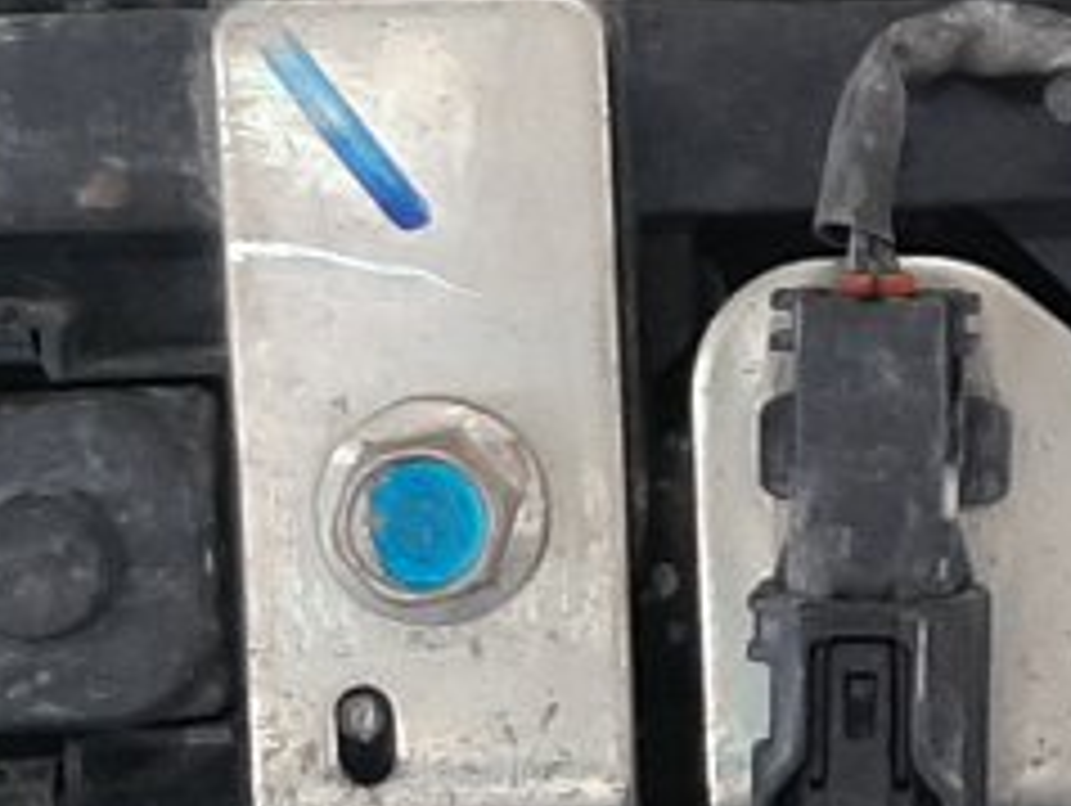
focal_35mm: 157
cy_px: 396
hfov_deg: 12.1
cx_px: 1526
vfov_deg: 9.5
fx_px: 4862
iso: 88
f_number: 1.7
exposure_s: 1/50
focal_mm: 3.93
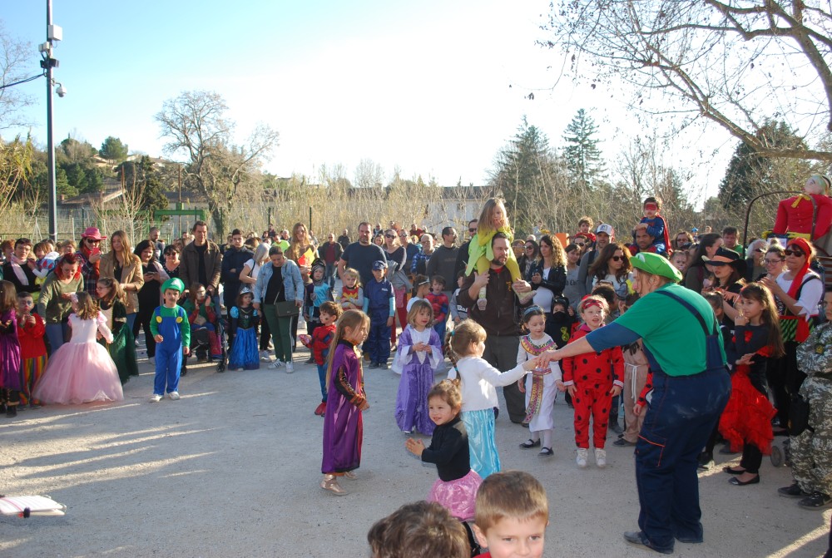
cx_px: 416
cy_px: 279
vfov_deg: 43.8
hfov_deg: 61.8
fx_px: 695
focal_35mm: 30
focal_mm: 20
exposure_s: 1/200
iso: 100
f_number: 4
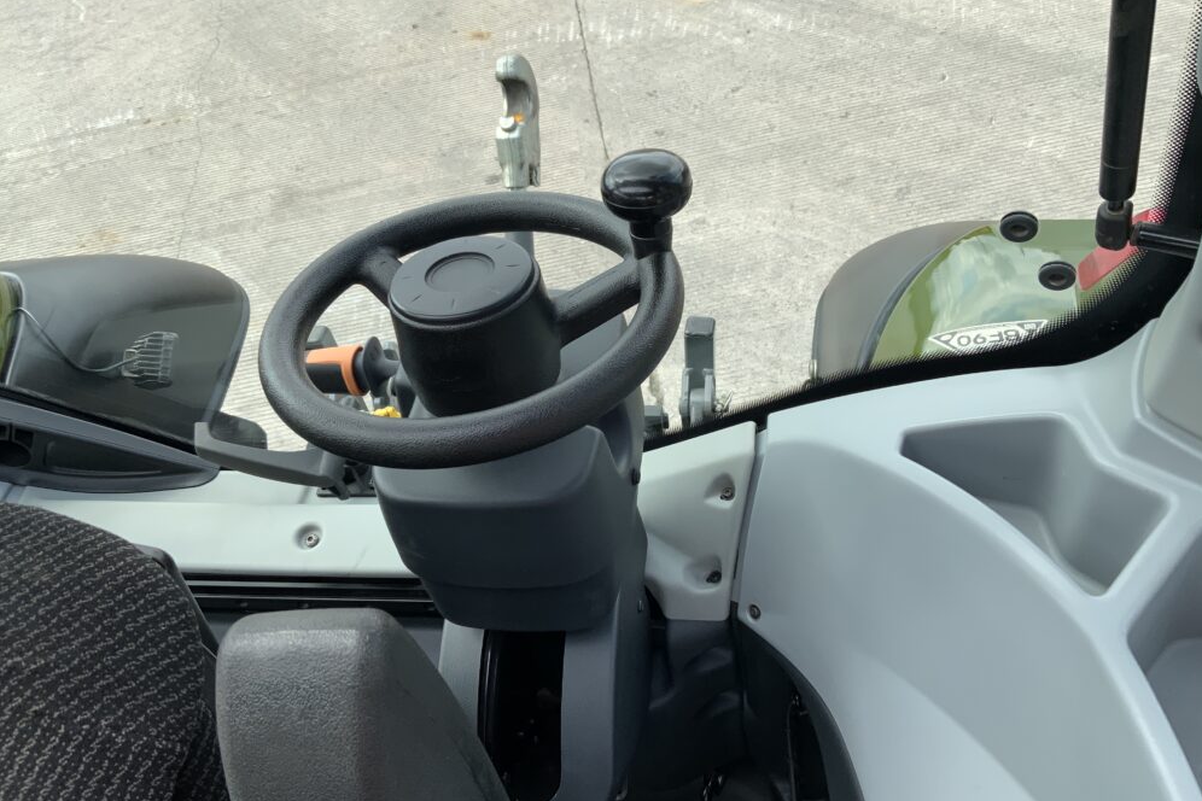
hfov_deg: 60.3
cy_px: 398
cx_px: 597
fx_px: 1035
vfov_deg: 42.3
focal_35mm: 31
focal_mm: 3
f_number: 1.8
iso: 16
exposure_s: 1/324
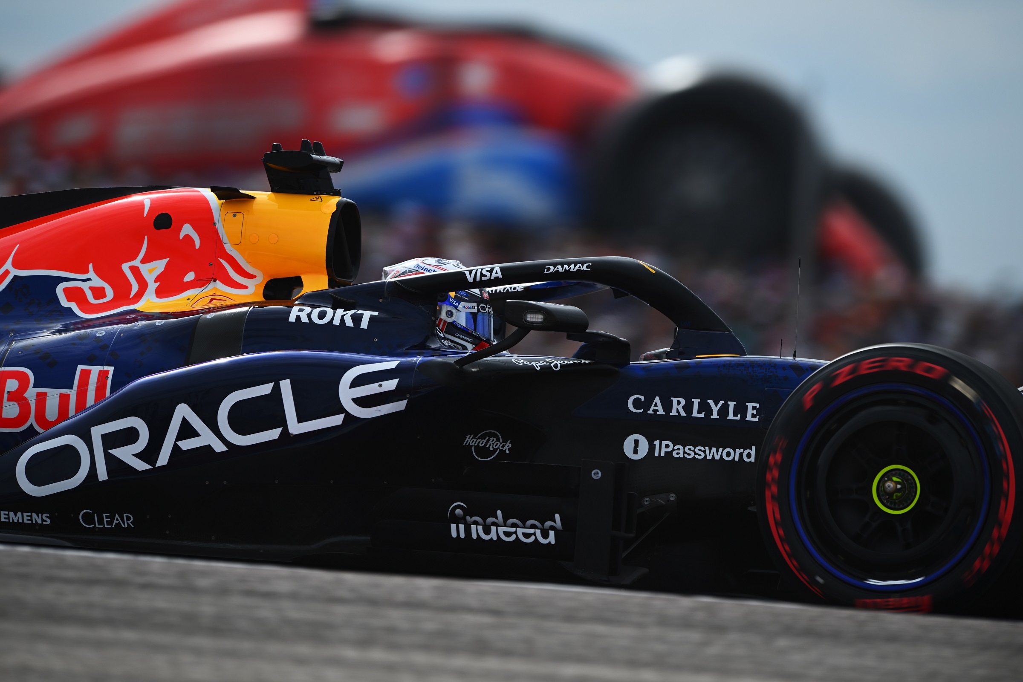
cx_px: 512
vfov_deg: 3.4
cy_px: 341
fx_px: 11366
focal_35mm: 400
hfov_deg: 5.2
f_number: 4
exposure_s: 1/1000
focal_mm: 400
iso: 64
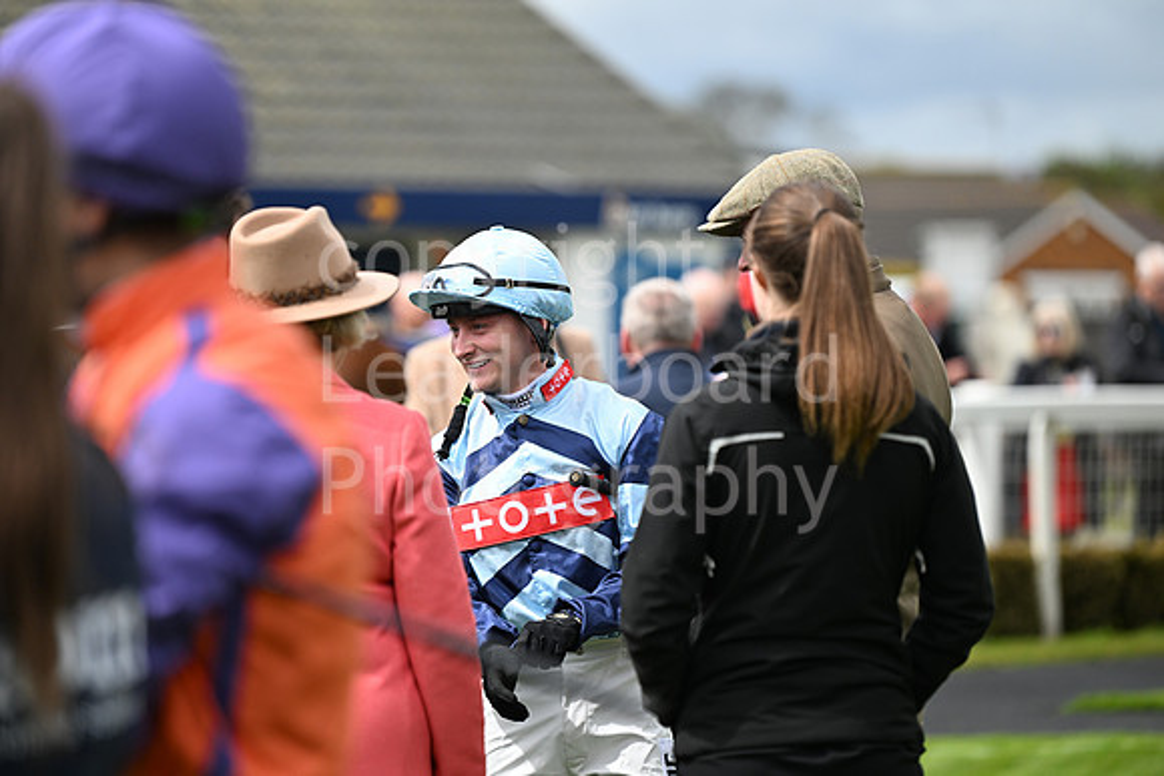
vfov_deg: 6.9
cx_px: 582
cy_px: 388
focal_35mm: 200
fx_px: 6468
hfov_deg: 10.3
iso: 800
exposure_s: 1/8000
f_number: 3.5
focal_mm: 200
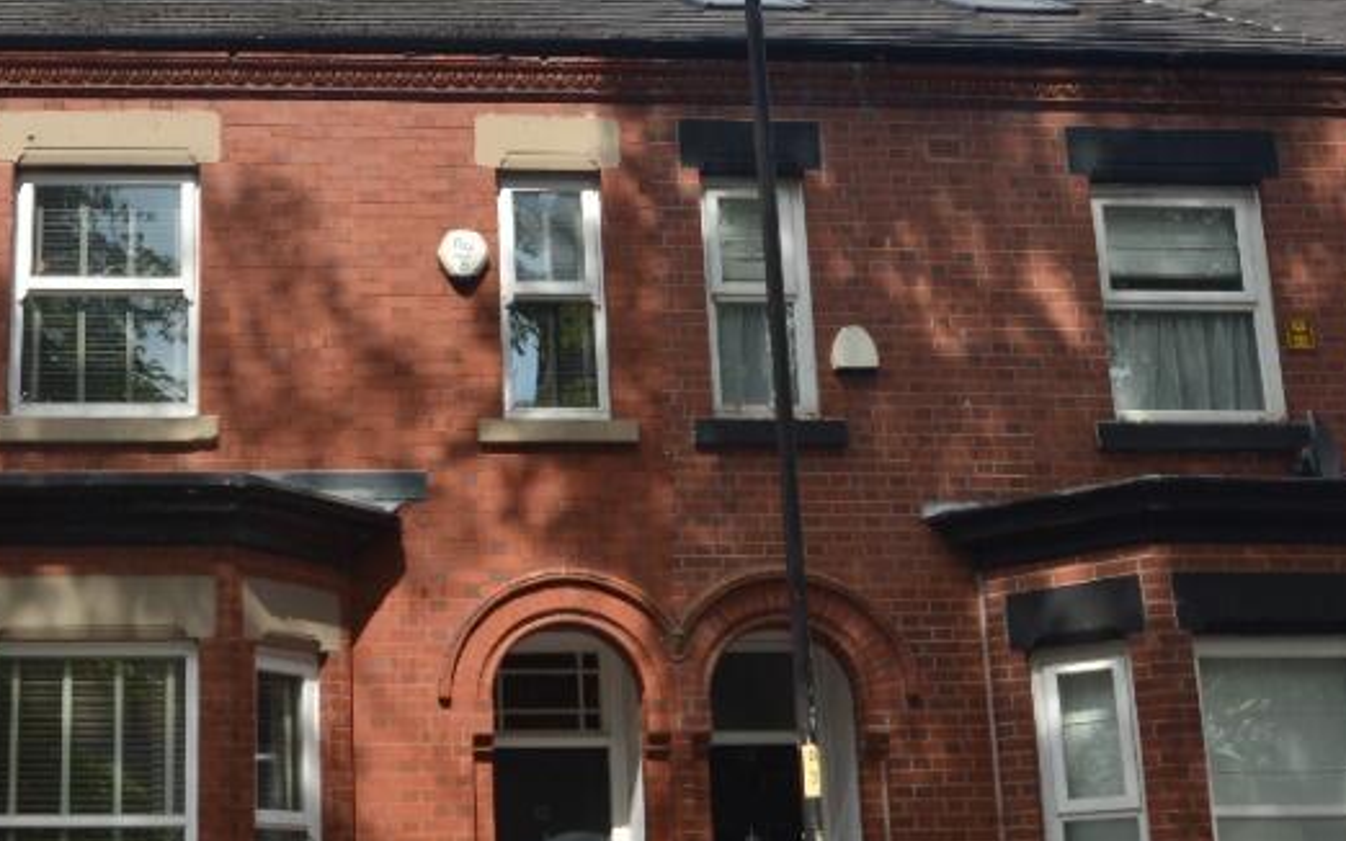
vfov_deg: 30.5
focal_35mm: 42
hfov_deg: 45.3
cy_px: 466
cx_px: 312
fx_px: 1540
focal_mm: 14
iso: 100
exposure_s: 1/200
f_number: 7.1
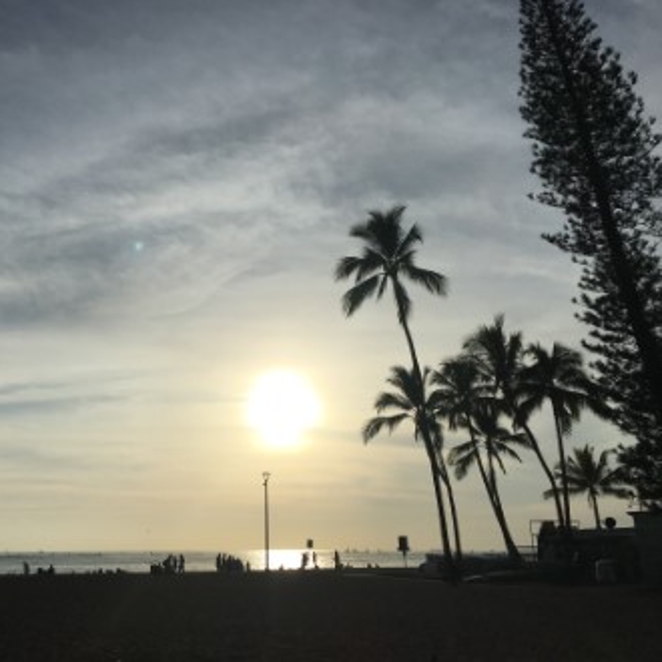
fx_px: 757
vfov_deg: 47.2
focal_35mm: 35
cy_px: 329
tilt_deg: +15.2
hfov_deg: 46.5
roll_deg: -0.9
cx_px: 219
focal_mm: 4.15
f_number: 2.2
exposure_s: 1/10989
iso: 25
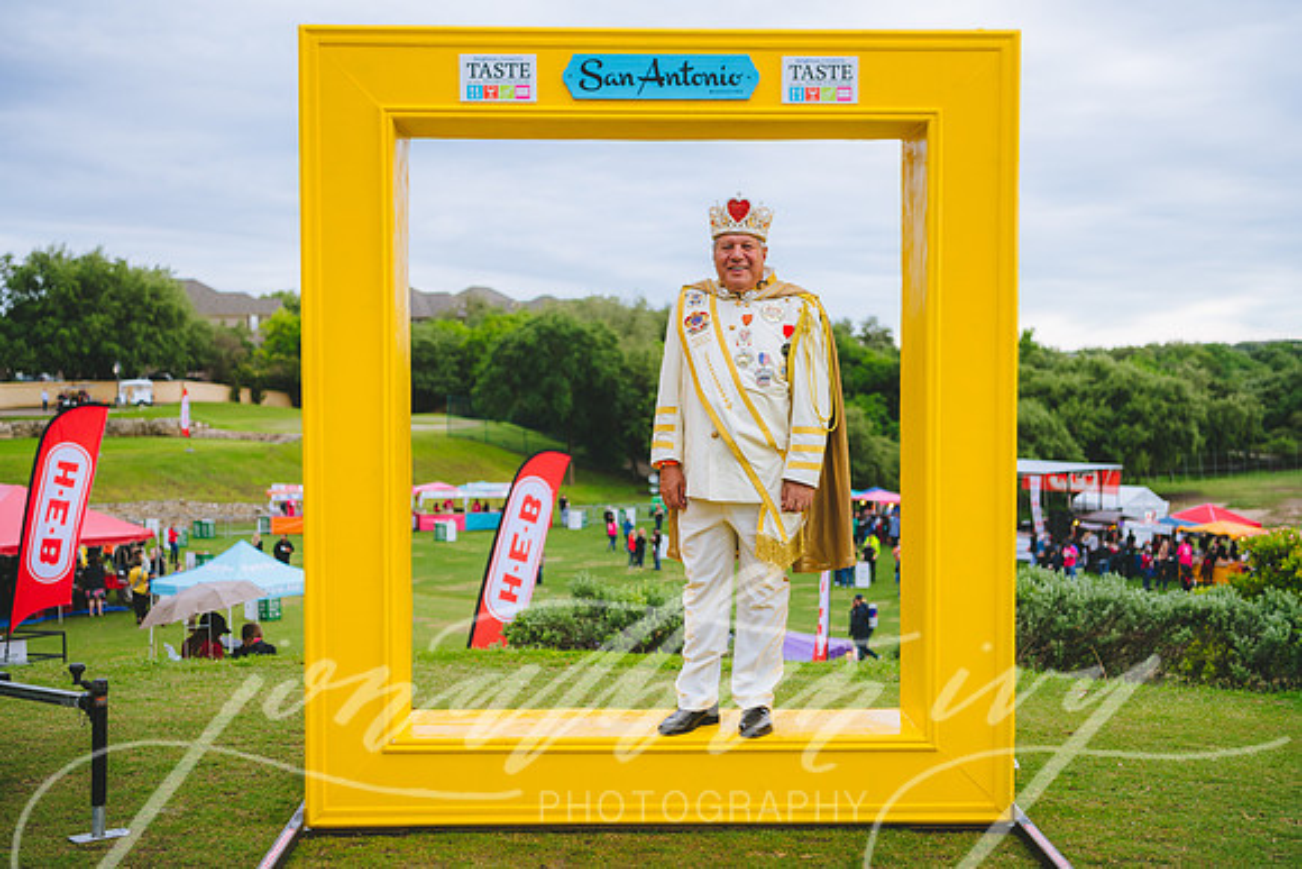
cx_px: 651
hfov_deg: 41.6
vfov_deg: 28.5
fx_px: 1712
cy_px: 434
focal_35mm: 47
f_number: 2.8
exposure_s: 1/200
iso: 64
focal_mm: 46
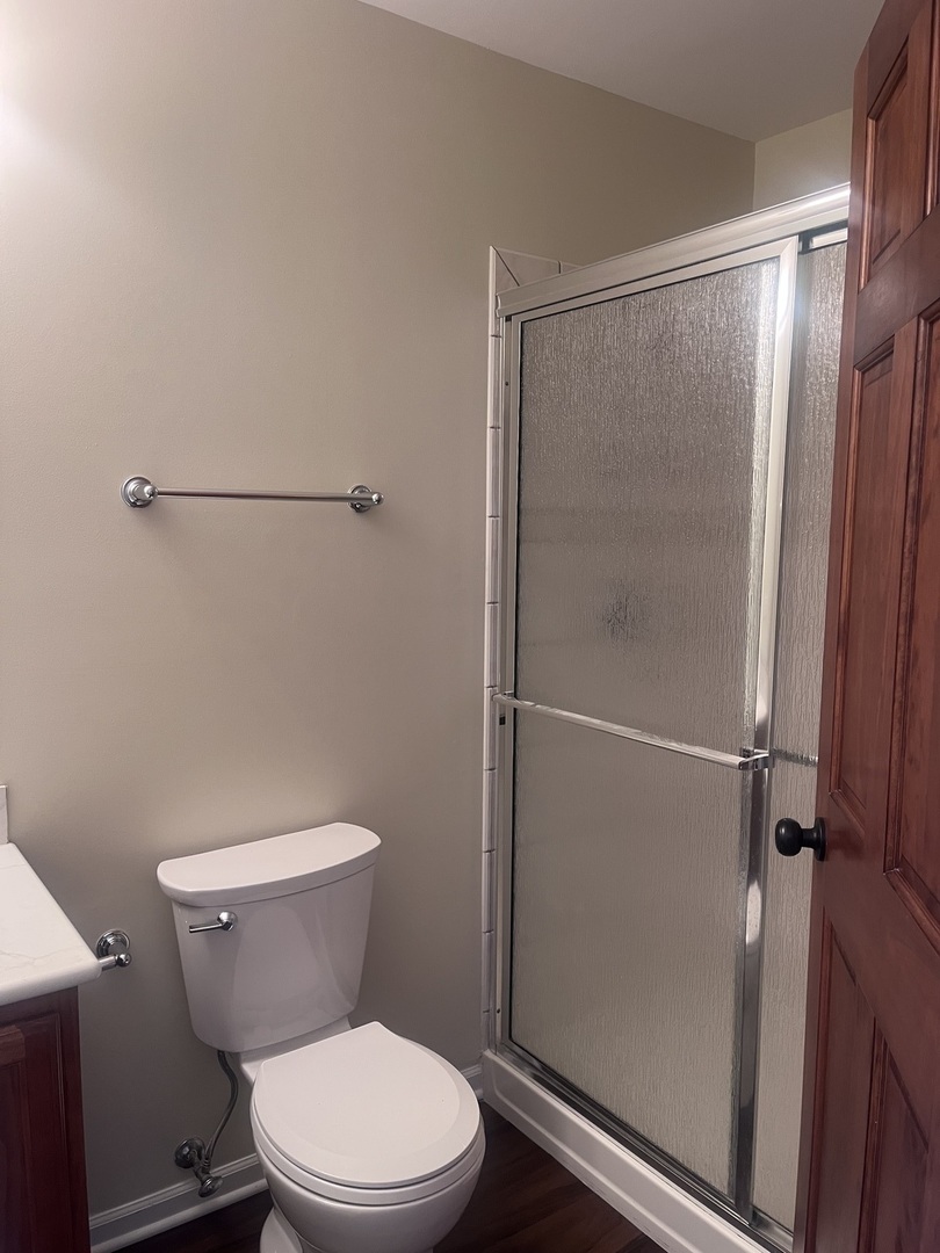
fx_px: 941
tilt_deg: -7.8
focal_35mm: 26
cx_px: 470
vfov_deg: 67.3
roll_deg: -0.7
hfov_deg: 53.1
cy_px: 626
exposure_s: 1/60
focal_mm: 5.1
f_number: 1.6
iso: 100
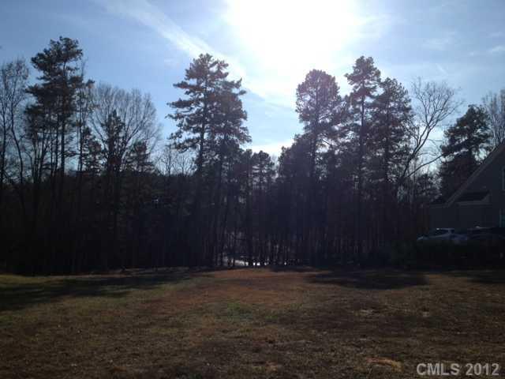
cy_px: 190
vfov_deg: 40.7
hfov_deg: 52.6
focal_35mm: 35
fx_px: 511
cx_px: 252
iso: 50
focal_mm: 4.28
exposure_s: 1/4255
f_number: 2.4
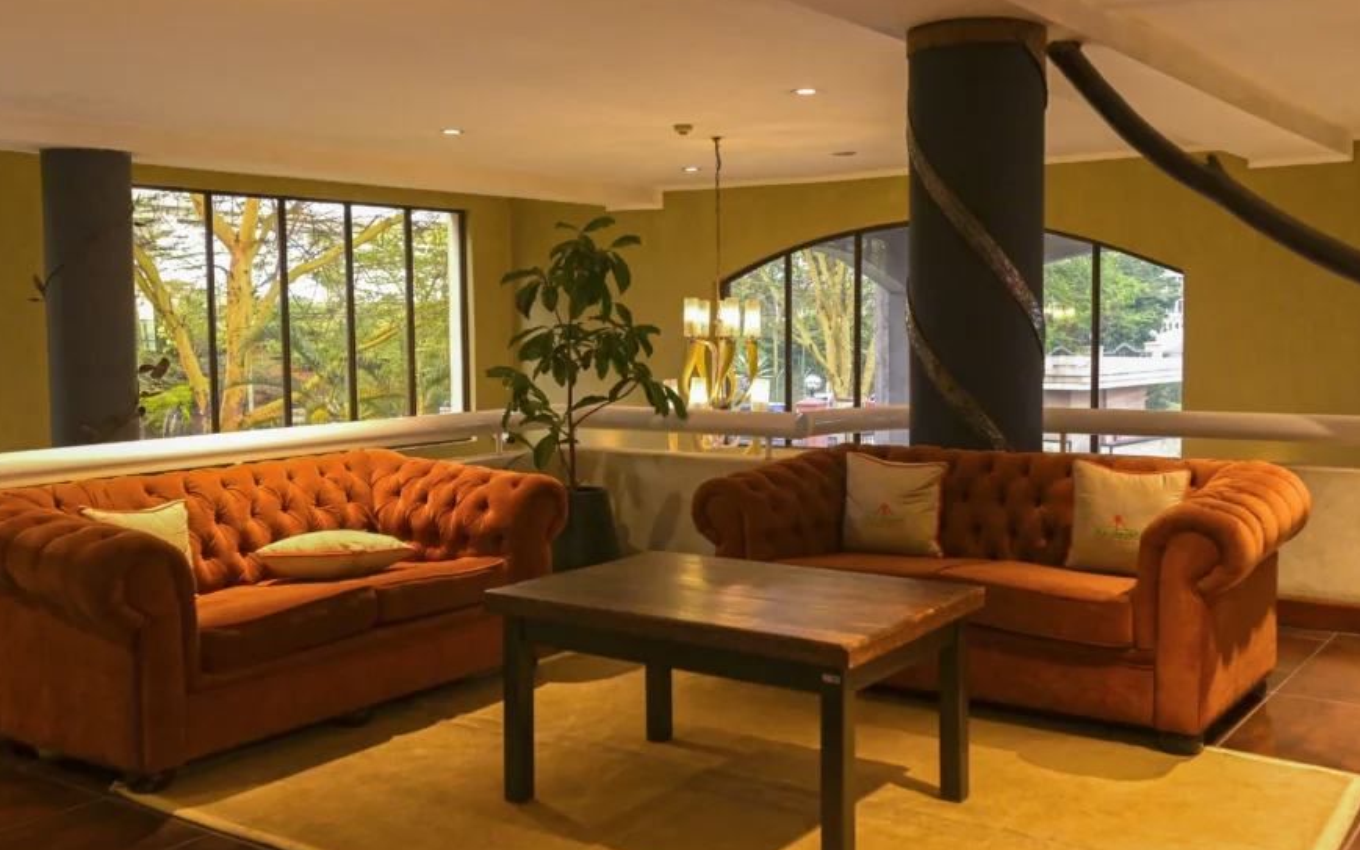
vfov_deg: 35.3
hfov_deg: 54.0
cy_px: 397
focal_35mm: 36
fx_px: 1334
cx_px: 690
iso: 2000
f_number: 4.5
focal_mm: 30
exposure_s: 1/160
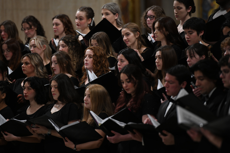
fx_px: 1278
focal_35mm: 200
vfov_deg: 6.9
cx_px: 115
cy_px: 76
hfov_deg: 10.3
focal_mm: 200
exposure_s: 1/160
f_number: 4
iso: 1600
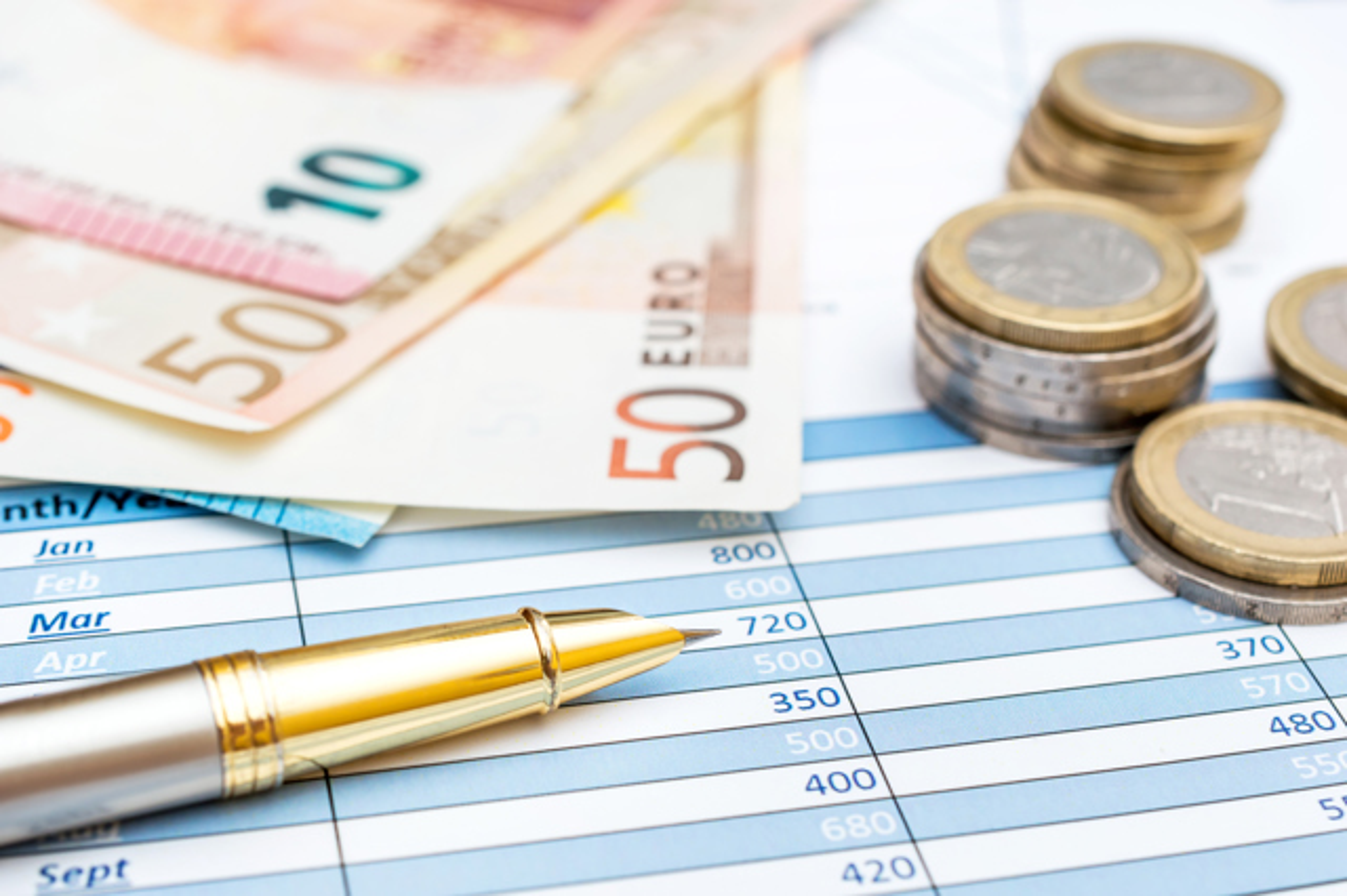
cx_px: 674
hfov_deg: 33.4
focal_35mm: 60
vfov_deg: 22.6
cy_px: 448
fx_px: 2244
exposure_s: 1/160
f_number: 10
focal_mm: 40
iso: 200
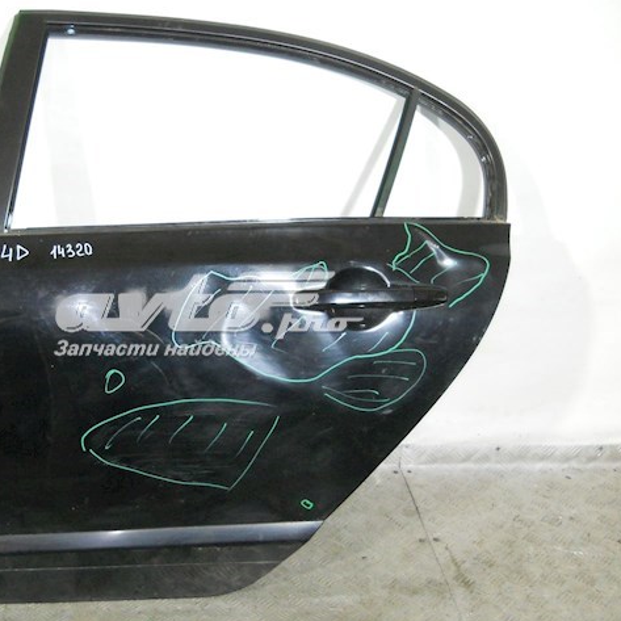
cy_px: 311
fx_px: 995
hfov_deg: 34.3
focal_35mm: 49
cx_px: 205
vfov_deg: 34.7
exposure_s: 1/30
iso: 400
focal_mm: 6.72
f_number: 3.1
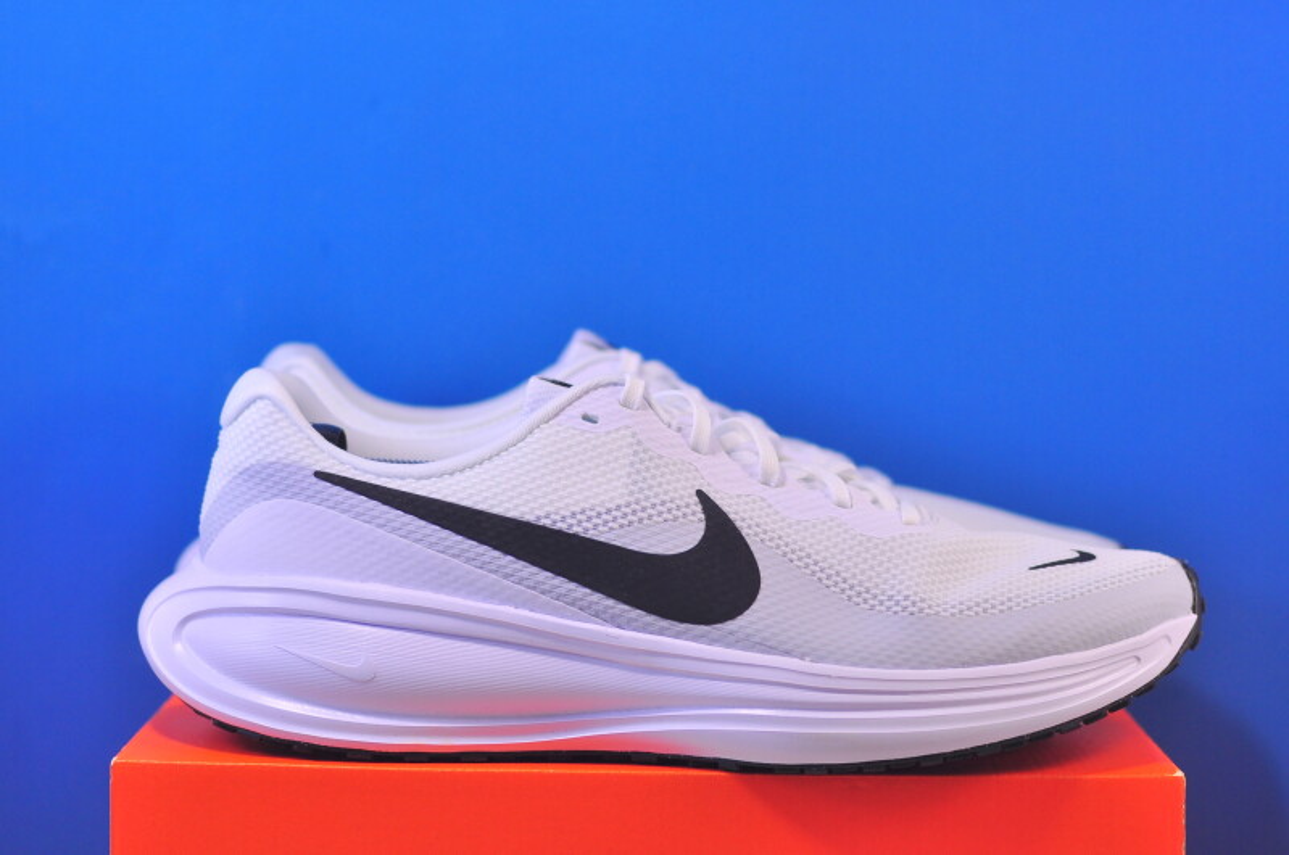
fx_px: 2682
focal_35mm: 75
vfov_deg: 18.1
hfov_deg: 27.0
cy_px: 428
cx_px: 644
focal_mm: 50
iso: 250
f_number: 2.5
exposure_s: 1/320
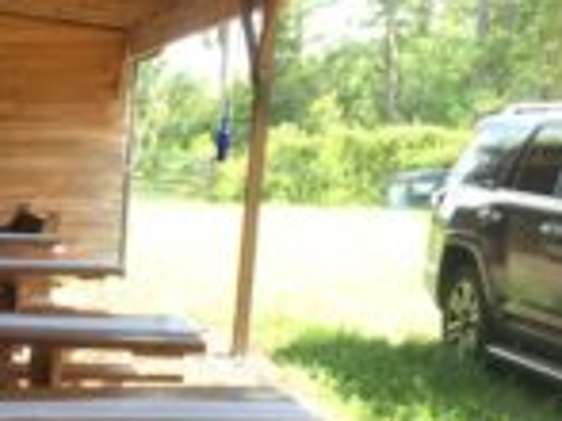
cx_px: -122
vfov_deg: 17.8
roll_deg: +0.4
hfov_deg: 22.6
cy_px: 490
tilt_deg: -15.6
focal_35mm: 79
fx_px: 1282
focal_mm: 4.15
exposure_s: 1/120
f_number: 2.2
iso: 25
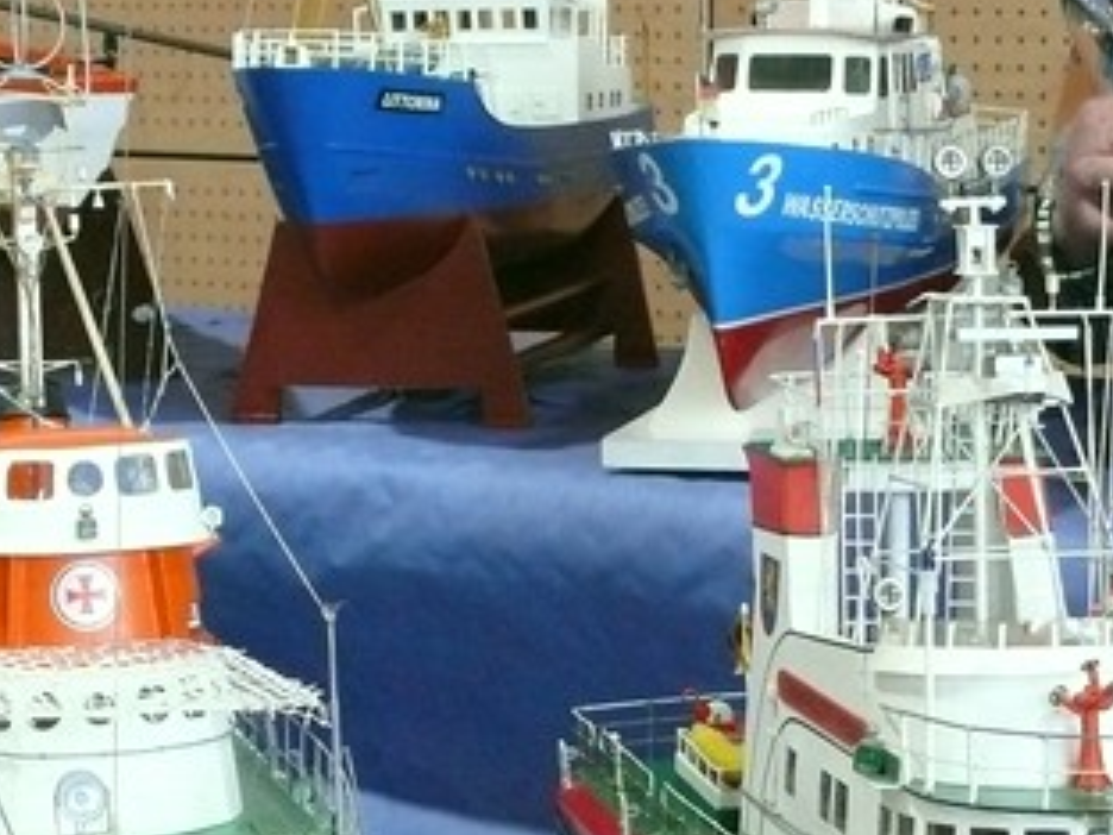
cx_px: 735
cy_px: 785
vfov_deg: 11.9
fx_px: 3955
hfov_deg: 16.0
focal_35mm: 123
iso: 400
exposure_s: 1/40
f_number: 3.2
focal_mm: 9.7
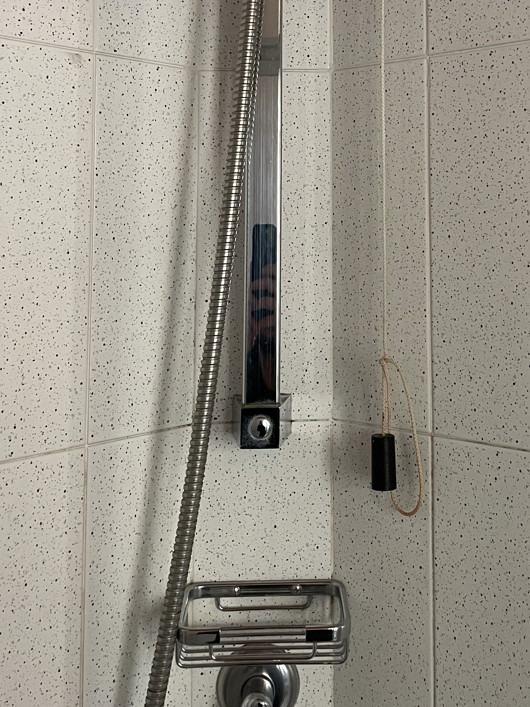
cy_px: 175
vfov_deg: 40.9
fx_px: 919
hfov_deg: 31.9
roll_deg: +0.3
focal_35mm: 45
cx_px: 353
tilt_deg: +5.2
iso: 320
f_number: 1.6
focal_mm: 4.2
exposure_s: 1/60
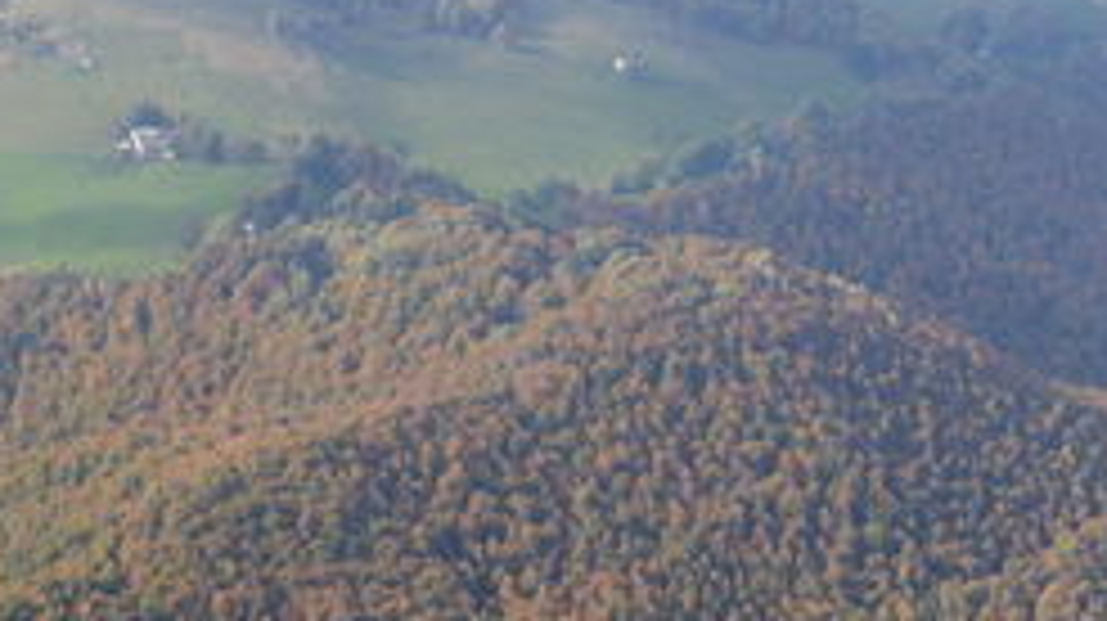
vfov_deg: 10.5
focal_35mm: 115
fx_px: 3373
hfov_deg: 18.5
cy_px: 259
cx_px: 306
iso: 100
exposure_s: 1/160
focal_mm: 30
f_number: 6.3
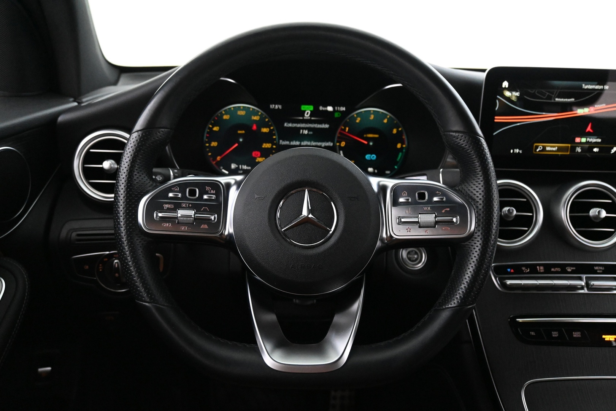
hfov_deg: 60.7
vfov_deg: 42.6
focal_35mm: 31
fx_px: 526
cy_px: 206
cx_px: 308
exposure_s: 1/30
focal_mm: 20.5
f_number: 3.8
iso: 5600
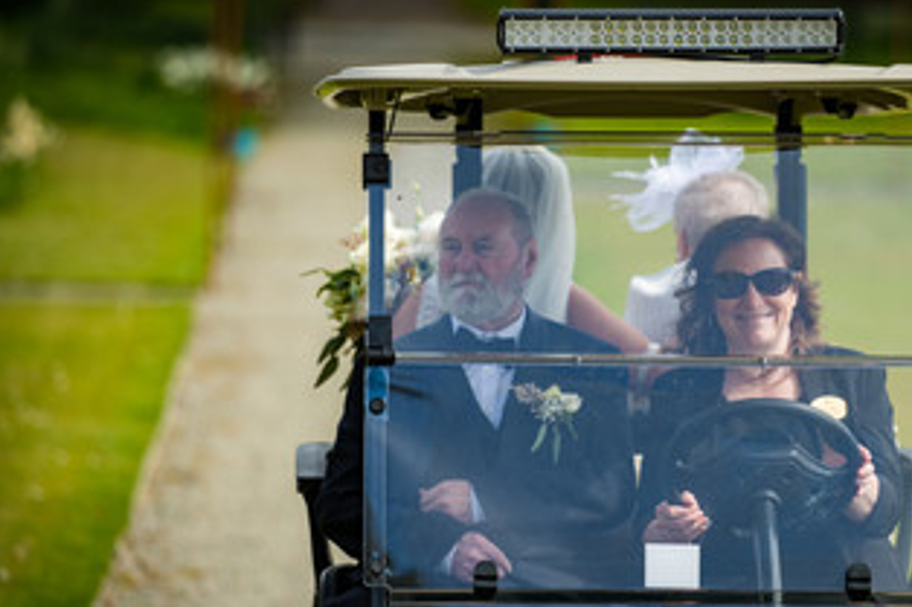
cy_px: 347
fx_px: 6456
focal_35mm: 255
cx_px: 555
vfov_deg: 5.4
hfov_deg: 8.1
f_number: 2.8
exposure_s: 1/800
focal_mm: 200
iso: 100
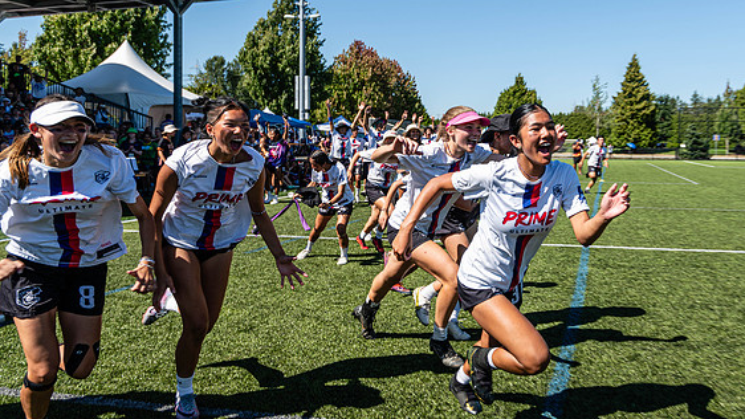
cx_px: 515
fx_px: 691
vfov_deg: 33.6
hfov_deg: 55.1
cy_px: 166
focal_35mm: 35
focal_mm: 24
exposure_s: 1/500
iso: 64
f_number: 4
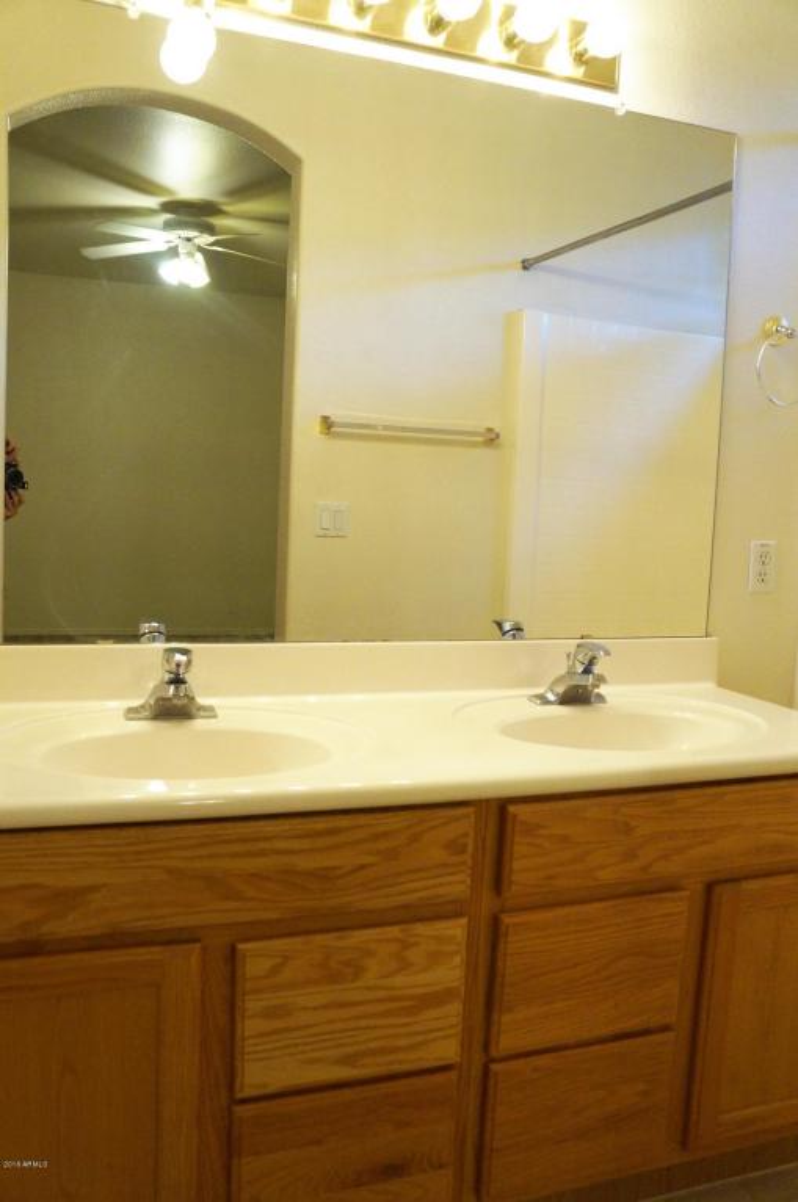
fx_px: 1001
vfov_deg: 62.0
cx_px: 399
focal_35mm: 30
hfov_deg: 43.5
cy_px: 601
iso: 1600
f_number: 4
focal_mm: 20
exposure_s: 1/160
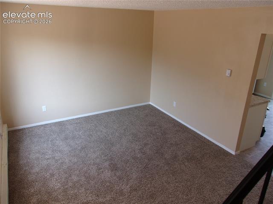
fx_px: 213
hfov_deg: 65.4
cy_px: 102
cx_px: 136
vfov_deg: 51.3
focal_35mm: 27
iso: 80
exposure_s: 1/45
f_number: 3
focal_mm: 4.9
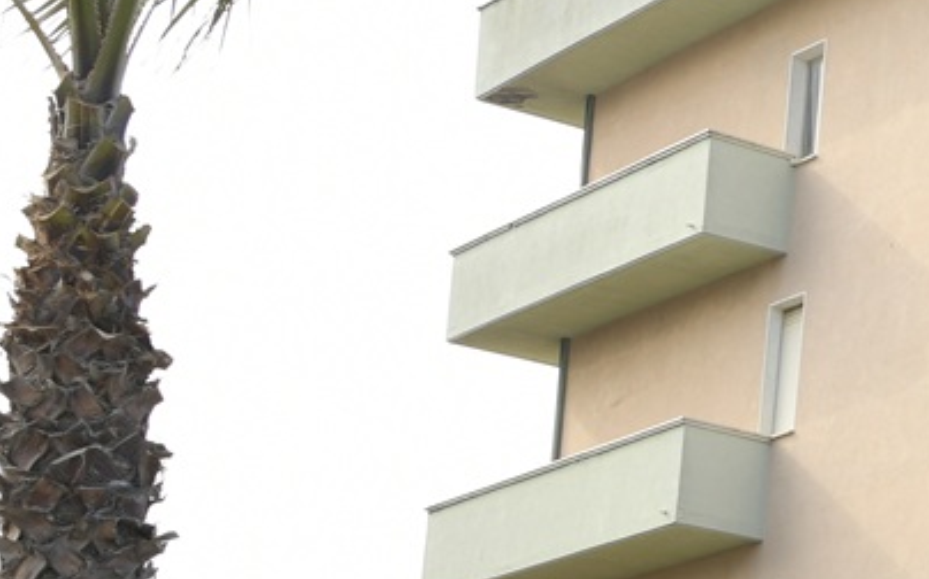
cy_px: 747
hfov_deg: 12.1
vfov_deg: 8.6
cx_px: 1918
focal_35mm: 151
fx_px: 3821
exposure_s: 1/160
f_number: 8
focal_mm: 29
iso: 125
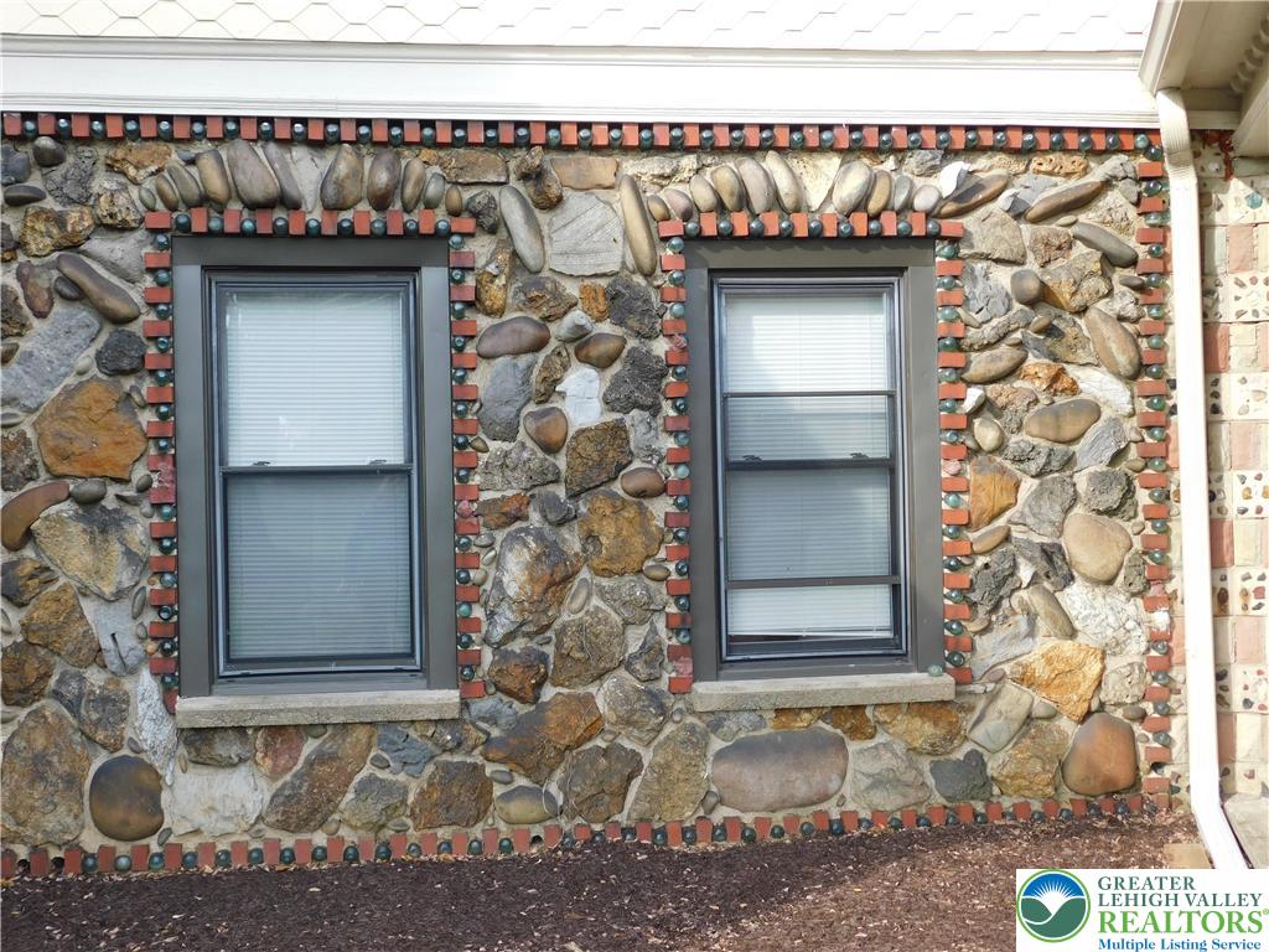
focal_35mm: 45
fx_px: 1650
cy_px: 476
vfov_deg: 32.2
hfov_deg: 42.1
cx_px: 634
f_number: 3.7
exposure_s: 1/125
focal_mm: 8
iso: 125
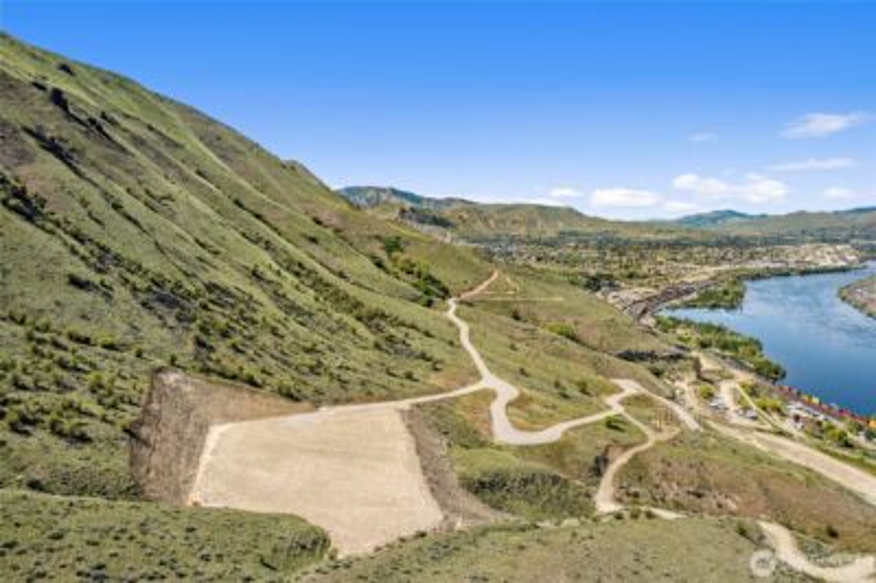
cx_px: 438
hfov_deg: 78.6
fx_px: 535
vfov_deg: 57.1
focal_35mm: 22
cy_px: 292
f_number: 2.8
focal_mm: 8.38
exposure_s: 1/5000
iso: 100
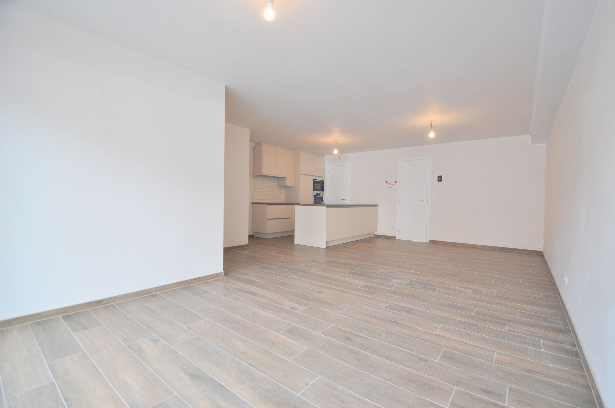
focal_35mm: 15
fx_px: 256
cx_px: 308
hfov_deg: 100.5
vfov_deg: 77.2
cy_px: 204
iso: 200
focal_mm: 10
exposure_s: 1/50
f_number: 3.5
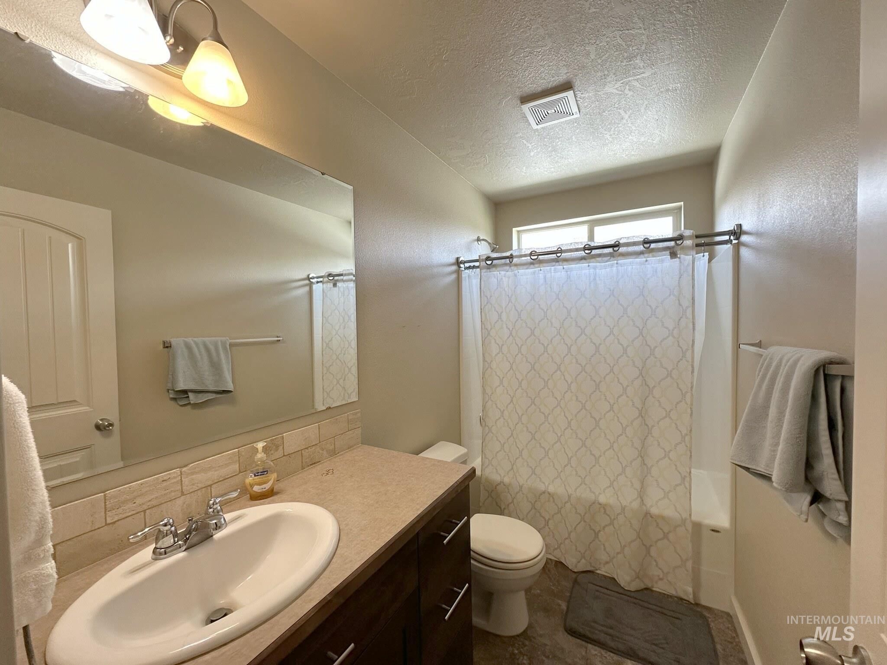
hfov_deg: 102.1
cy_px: 332
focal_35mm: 14
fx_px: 359
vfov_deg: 85.7
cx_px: 444
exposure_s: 1/120
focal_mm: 2.22
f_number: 2.2
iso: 200
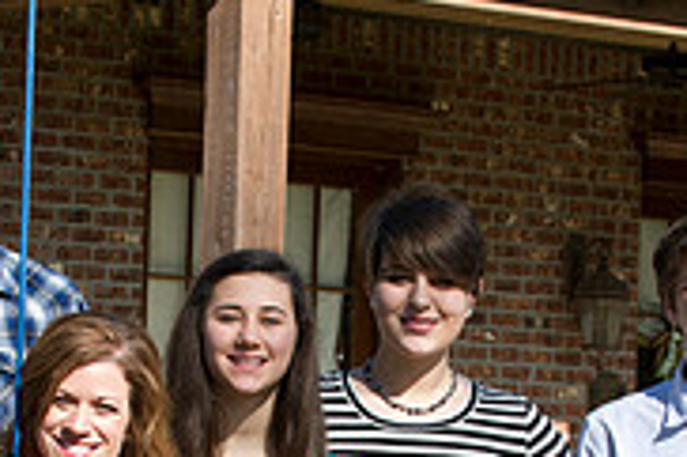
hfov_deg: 9.2
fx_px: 4252
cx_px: 253
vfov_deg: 6.1
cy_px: 559
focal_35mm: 223
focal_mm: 70
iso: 400
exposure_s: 1/250
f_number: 9
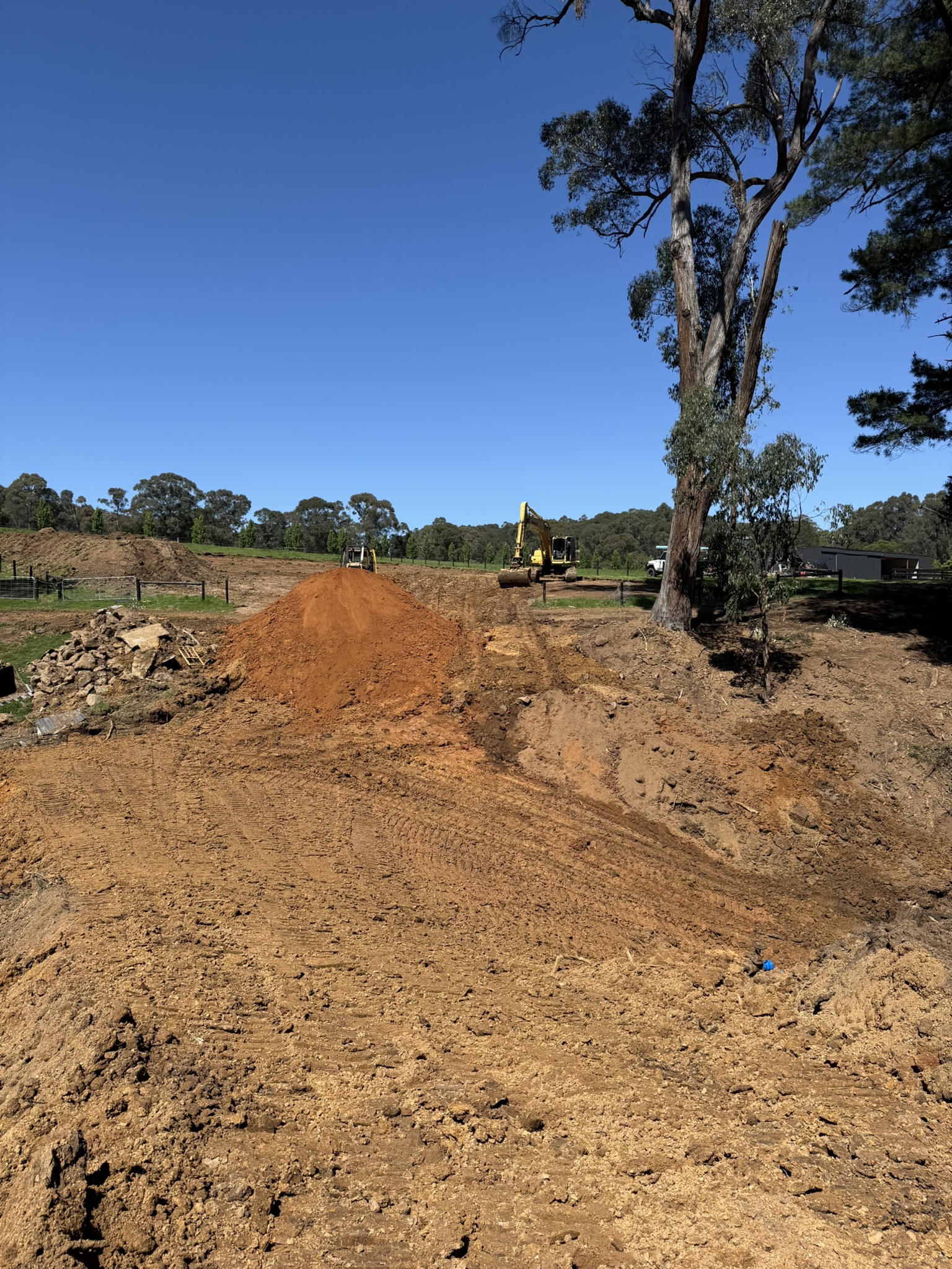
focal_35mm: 24
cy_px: 634
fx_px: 880
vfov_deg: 71.6
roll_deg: +0.9
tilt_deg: +1.4
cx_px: 476
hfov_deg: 56.8
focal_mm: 6.76
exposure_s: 1/4673
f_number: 1.78
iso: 80
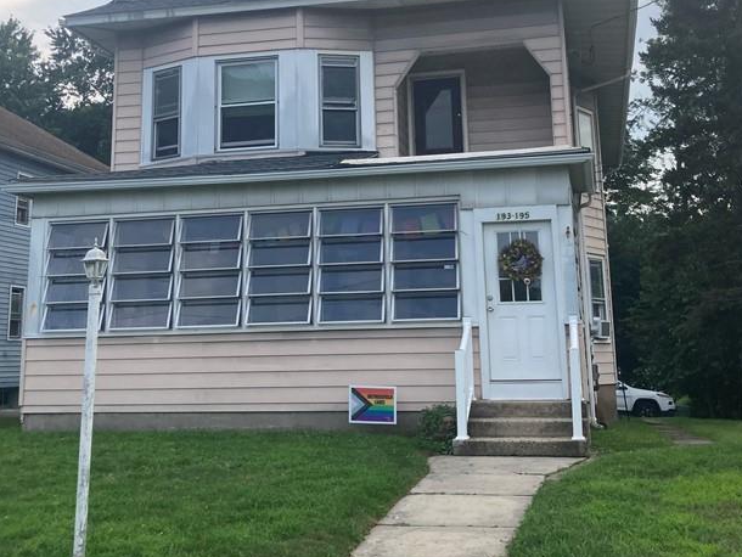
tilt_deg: +13.5
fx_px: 1008
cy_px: 145
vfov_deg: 30.4
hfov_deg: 40.4
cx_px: 367
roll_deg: +0.7
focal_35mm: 47
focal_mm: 3.99
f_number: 1.8
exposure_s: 1/883
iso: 20
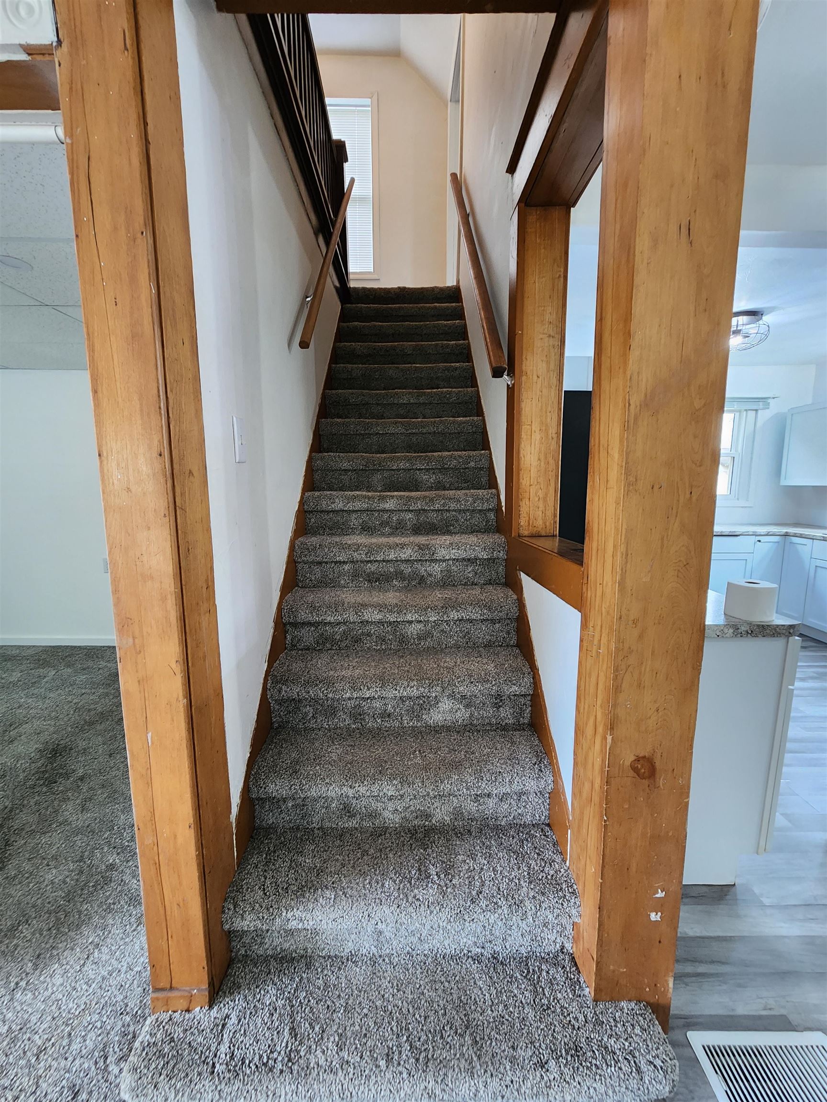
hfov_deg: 89.9
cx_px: 414
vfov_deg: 106.2
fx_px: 414
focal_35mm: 13
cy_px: 551
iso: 320
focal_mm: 2.2
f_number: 2.2
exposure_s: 1/30
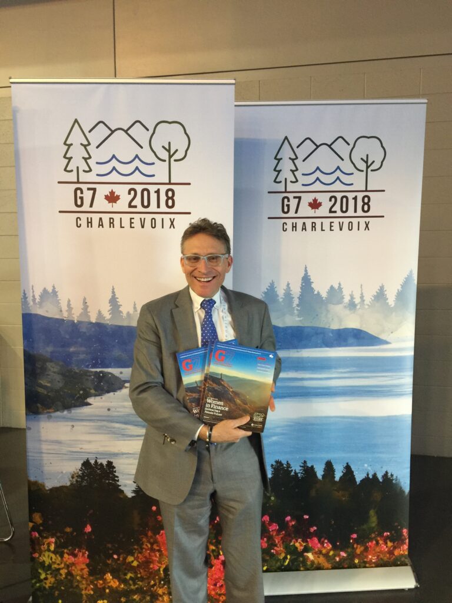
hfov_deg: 48.2
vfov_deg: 61.7
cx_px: 226
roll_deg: -0.5
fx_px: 505
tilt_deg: -3.9
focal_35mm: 29
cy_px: 302
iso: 64
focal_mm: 4.15
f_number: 2.2
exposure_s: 1/4
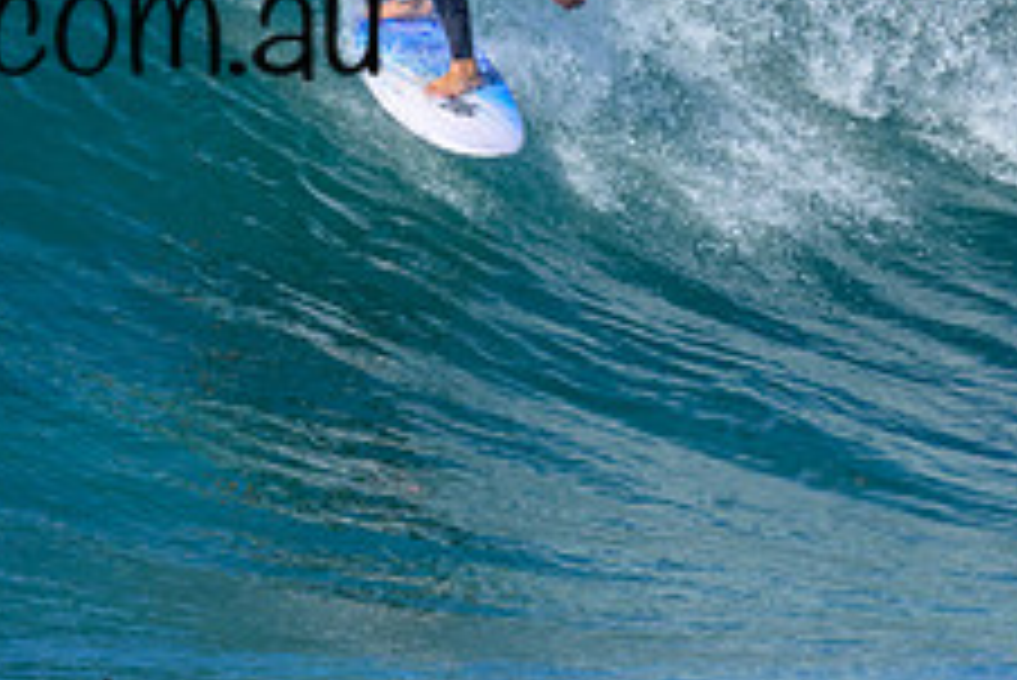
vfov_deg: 0.6
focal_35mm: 2479
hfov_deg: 0.8
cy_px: -20
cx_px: 177
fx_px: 70074
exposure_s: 1/2000
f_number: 6.3
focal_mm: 800
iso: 360
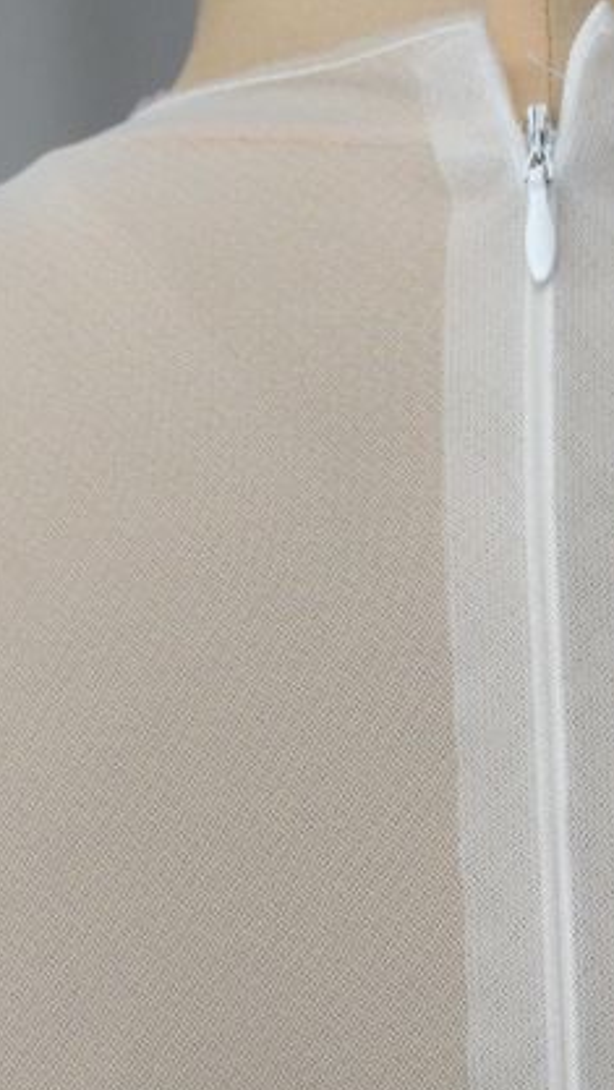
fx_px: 6857
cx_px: 549
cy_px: 1845
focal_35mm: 237
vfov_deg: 8.8
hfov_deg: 5.1
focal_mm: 35
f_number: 5
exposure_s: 1/100
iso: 400
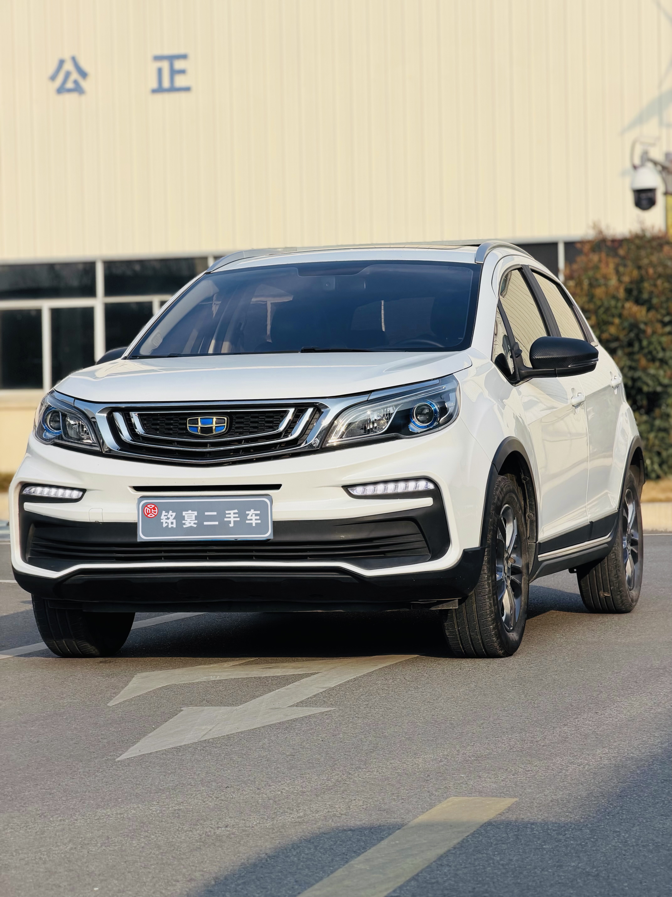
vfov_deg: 19.6
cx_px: 336
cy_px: 448
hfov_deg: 14.8
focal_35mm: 100
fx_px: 2588
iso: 25
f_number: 2.8
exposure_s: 1/638
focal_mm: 16.89
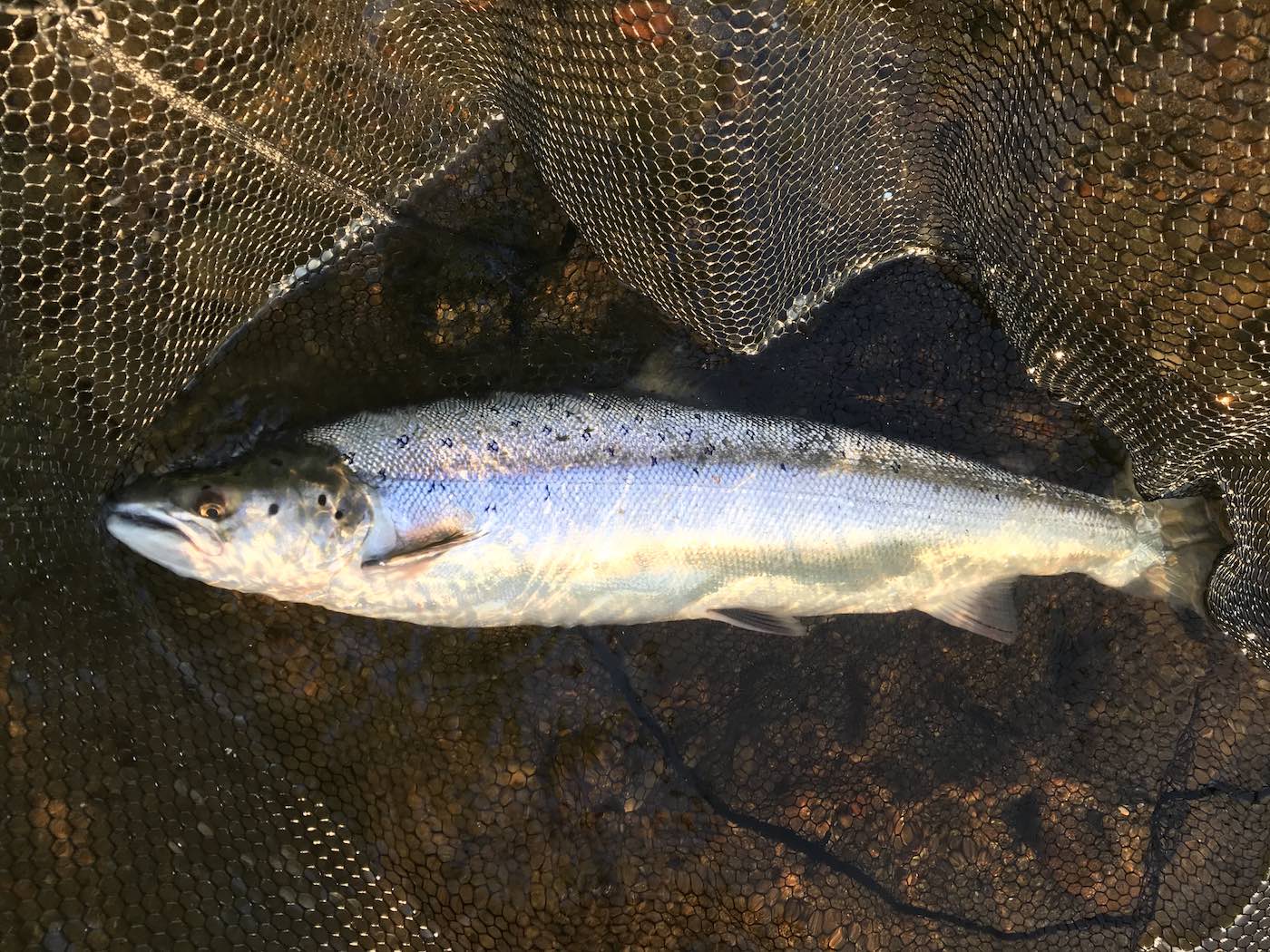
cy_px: 476
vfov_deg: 49.7
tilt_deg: -71.6
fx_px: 1027
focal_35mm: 28
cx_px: 635
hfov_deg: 63.4
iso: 32
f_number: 1.8
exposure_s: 1/100
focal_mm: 3.99
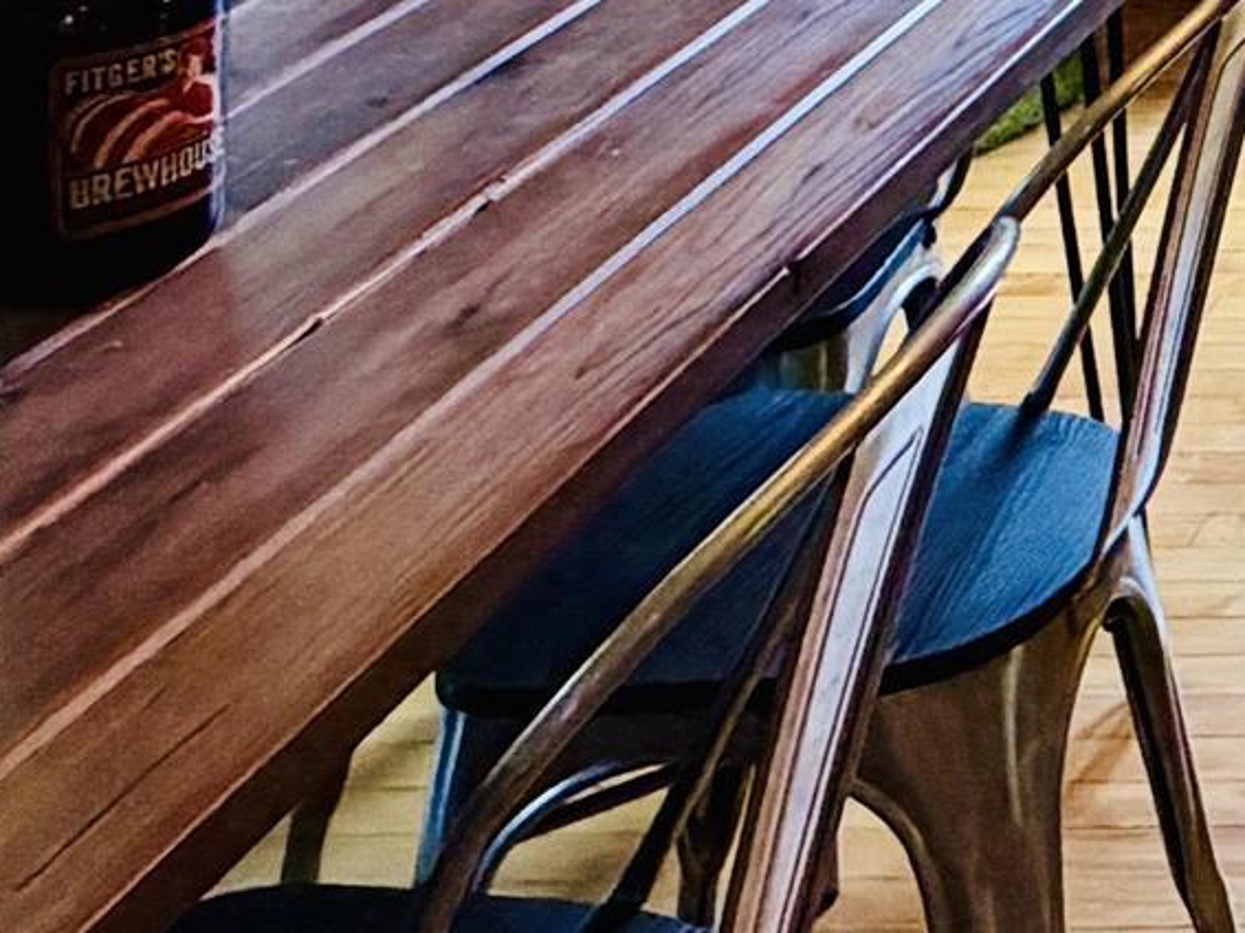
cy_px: -986
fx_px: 2732
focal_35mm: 76
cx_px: 2255
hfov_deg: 19.2
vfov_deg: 15.2
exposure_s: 1/120
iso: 250
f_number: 2.2
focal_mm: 2.22
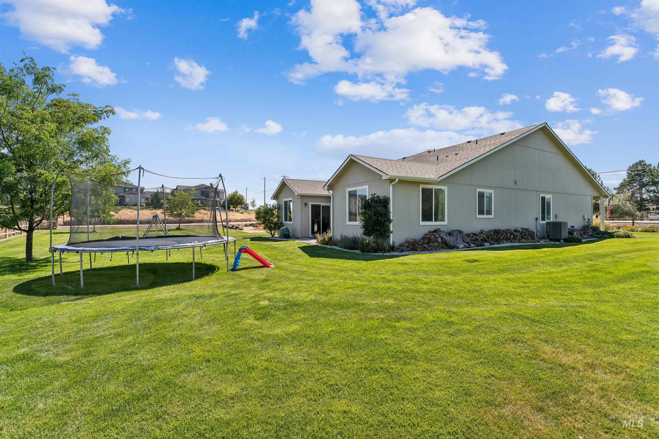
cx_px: 330
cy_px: 220
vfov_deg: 71.4
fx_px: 306
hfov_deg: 94.3
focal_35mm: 17
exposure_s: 1/250
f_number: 13
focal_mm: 16.7
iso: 400
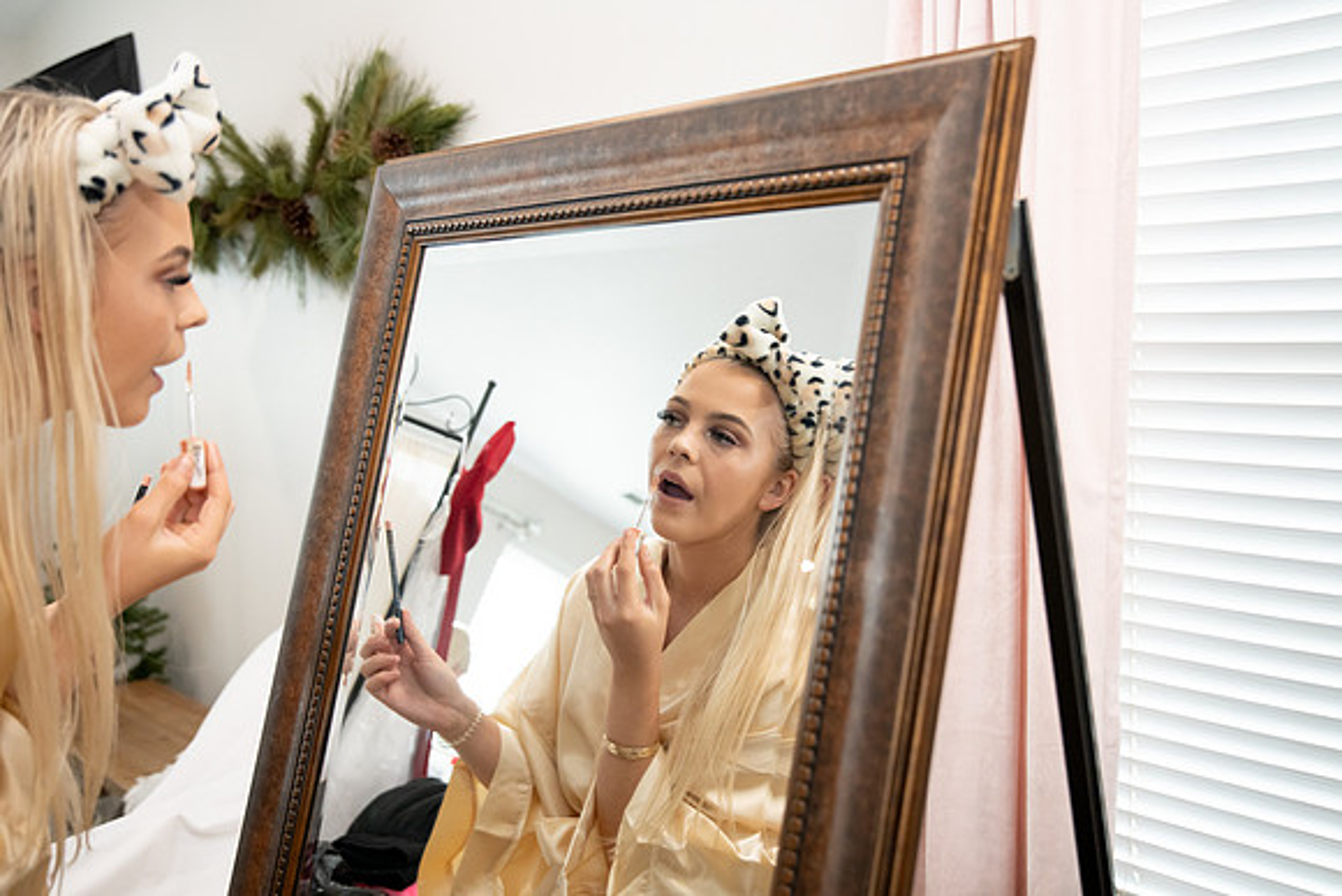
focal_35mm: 36
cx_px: 671
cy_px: 448
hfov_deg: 53.1
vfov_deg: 36.9
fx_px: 1342
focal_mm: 36
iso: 2000
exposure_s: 1/320
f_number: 3.5
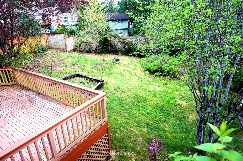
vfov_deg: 53.0
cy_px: 80
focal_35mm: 24
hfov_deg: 73.8
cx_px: 122
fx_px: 162
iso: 200
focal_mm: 16
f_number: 5.6
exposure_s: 1/80
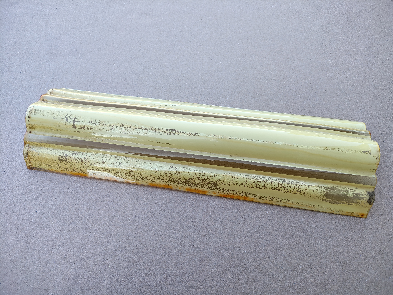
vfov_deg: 56.8
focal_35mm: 24
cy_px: 148
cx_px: 196
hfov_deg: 71.6
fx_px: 272
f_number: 1.8
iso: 100
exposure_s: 1/205
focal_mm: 5.56
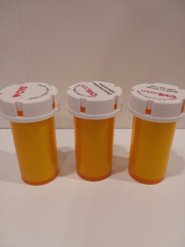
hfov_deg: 48.2
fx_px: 207
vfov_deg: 61.7
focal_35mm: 29
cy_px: 124
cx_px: 92
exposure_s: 1/33
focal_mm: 2.47
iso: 80
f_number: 1.9
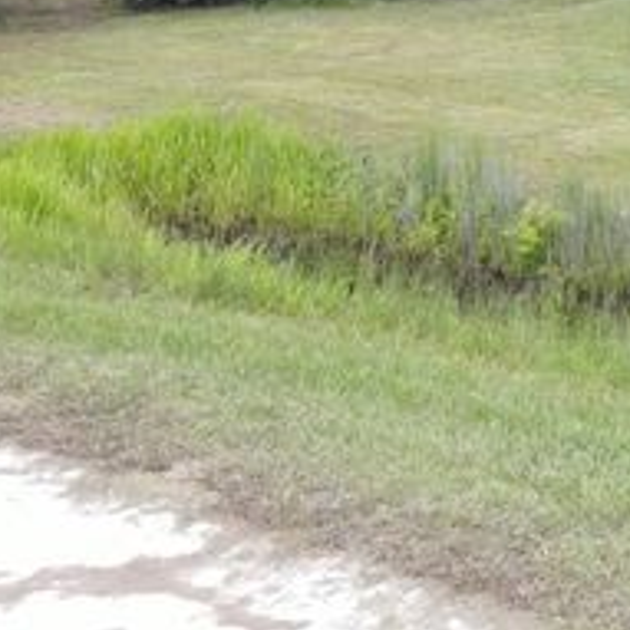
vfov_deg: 22.2
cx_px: 1036
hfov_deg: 19.8
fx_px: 1462
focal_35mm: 71
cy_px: -158
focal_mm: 4.5
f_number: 2.8
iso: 100
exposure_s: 1/100
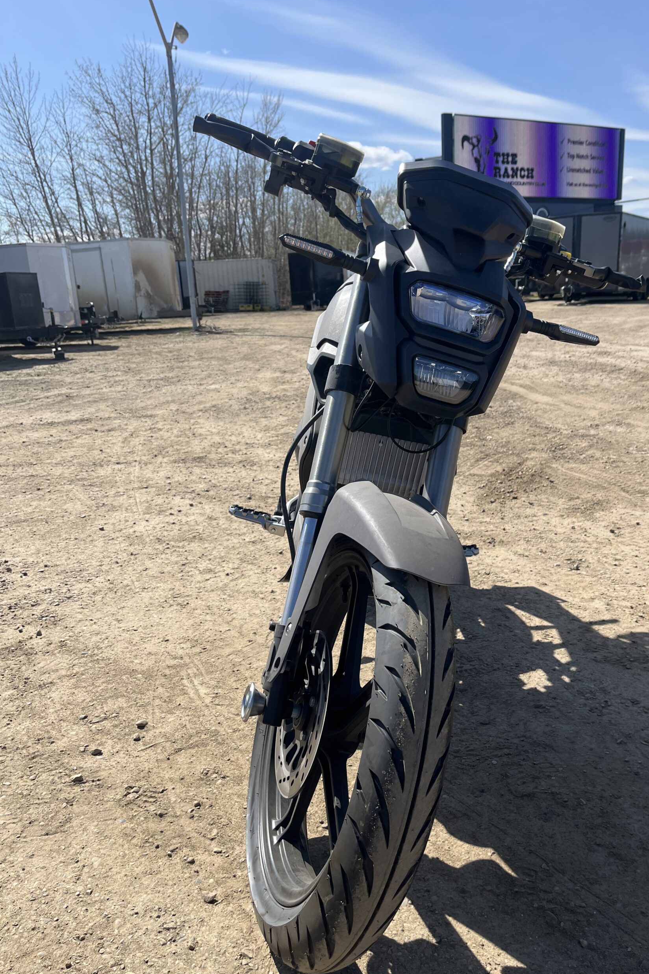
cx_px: 353
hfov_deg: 46.4
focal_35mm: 28
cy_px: 499
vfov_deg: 65.5
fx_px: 757
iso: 50
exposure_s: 1/3623
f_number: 1.6
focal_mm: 5.1
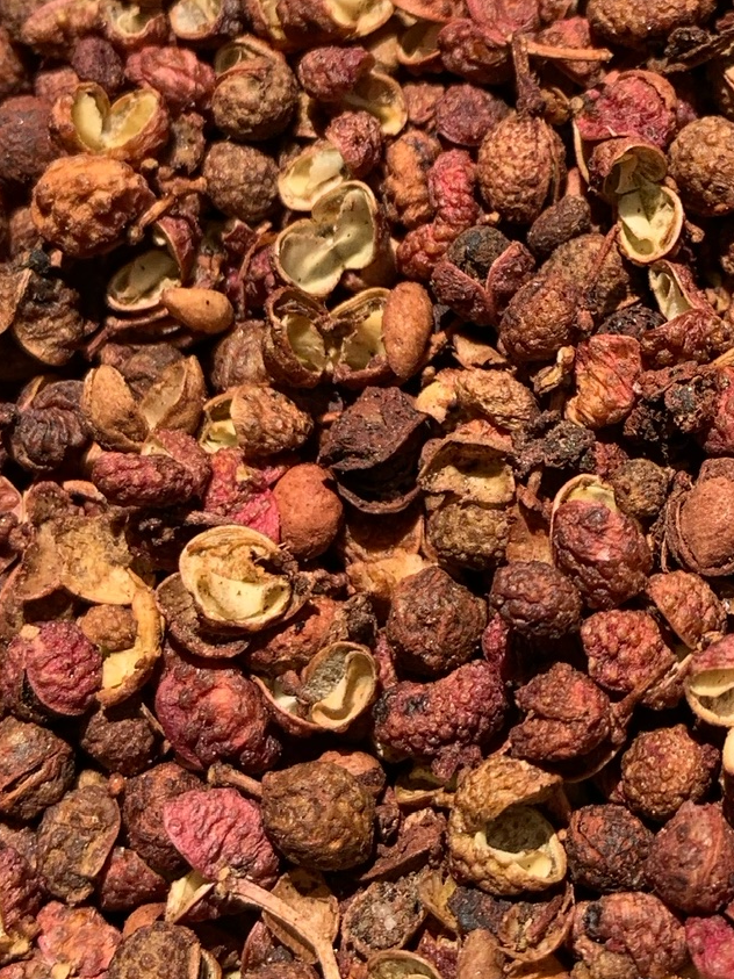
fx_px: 2234
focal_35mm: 79
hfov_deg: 18.3
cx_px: 683
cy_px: 229
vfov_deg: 24.4
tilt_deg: -55.1
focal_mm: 4.25
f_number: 1.8
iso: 25
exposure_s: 1/1205
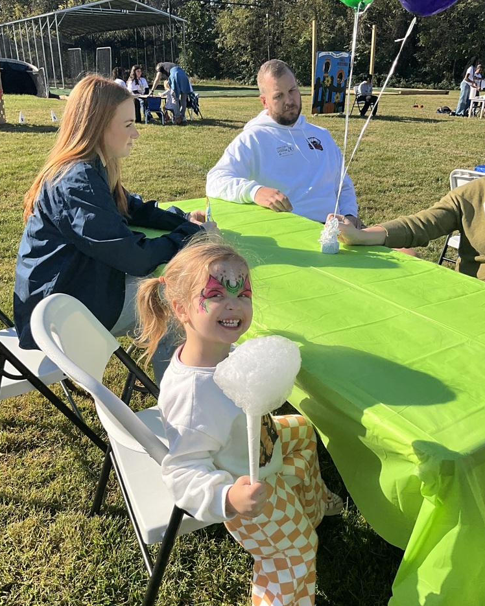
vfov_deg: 57.1
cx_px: 240
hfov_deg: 47.1
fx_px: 556
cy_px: 331
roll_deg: -1.0
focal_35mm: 31
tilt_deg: -27.2
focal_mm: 3
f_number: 1.8
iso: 25
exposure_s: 1/1675
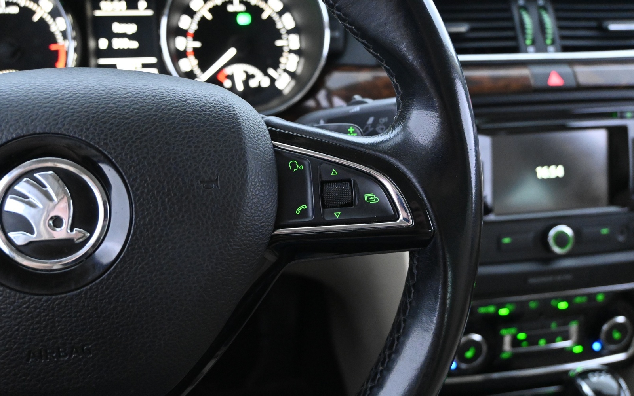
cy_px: 188
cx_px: 319
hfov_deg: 57.8
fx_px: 575
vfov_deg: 38.0
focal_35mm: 33
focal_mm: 21.5
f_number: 4
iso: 6400
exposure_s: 1/30
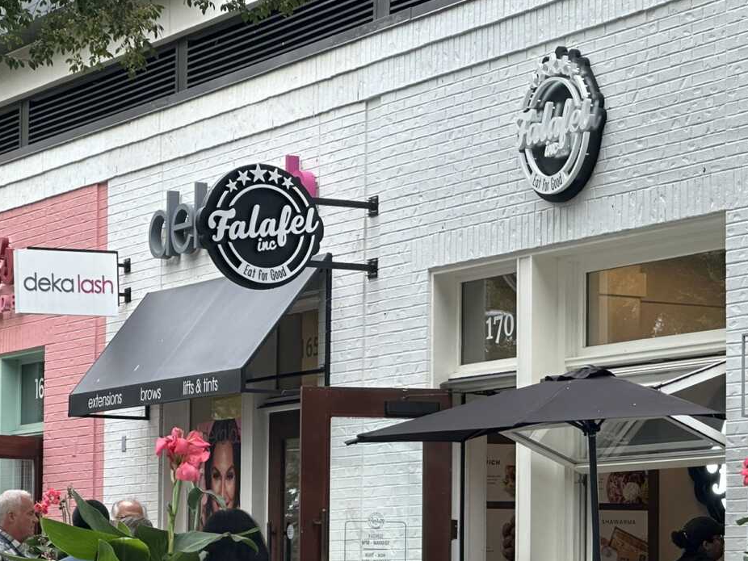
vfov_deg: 11.1
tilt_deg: +3.4
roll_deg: -1.1
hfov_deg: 14.8
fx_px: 2875
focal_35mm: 133
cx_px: 474
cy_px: 468
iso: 64
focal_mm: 9
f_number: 2.8
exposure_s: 1/99
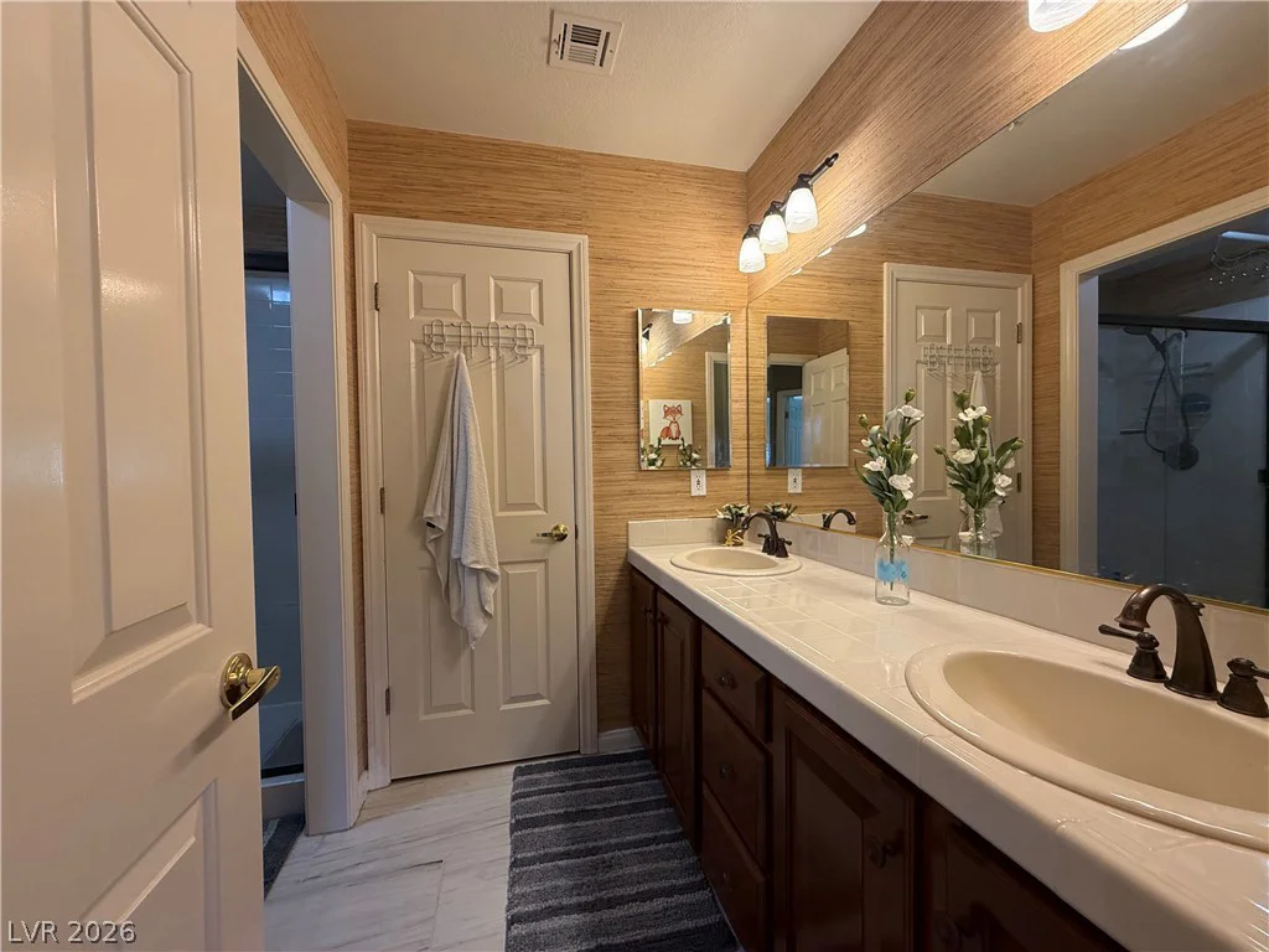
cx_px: 634
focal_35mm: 14
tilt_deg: -0.6
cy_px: 476
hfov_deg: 102.1
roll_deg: +1.1
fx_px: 513
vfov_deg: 85.7
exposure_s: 1/120
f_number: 2.2
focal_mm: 2.22
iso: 160
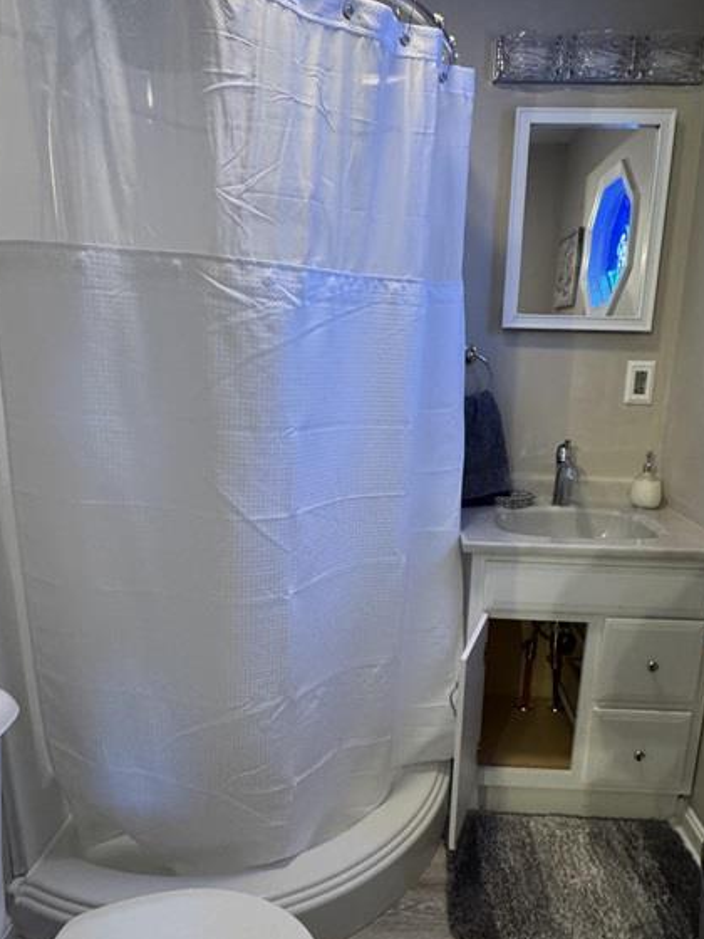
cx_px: 364
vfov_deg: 71.5
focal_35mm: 24
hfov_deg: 56.8
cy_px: 495
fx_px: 651
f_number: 2.2
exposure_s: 1/60
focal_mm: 2.22
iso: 640
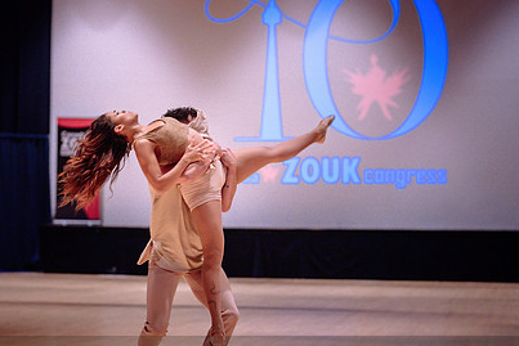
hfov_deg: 22.8
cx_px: 208
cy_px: 232
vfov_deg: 15.3
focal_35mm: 89
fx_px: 1283
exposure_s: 1/320
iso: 1600
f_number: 1.4
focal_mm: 50
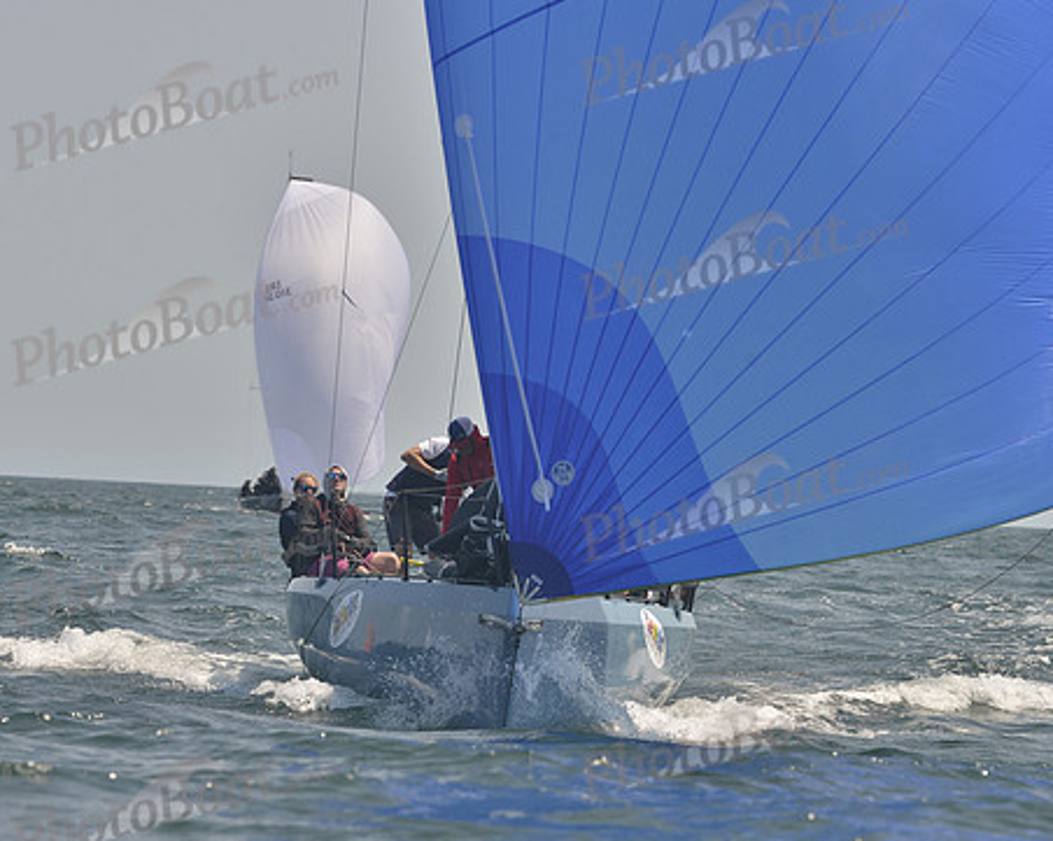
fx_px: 7506
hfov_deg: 8.0
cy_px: 414
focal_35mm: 241
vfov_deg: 6.4
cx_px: 461
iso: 280
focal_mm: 200
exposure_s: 1/1000
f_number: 9
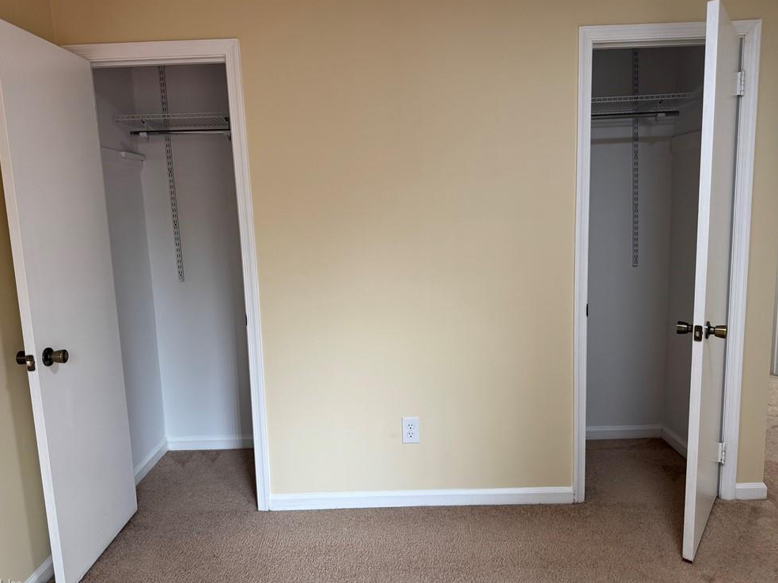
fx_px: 562
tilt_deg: -7.7
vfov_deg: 54.9
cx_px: 381
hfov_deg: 69.4
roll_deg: +1.8
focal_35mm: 25
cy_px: 287
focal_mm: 6.76
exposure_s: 1/120
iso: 160
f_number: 1.78
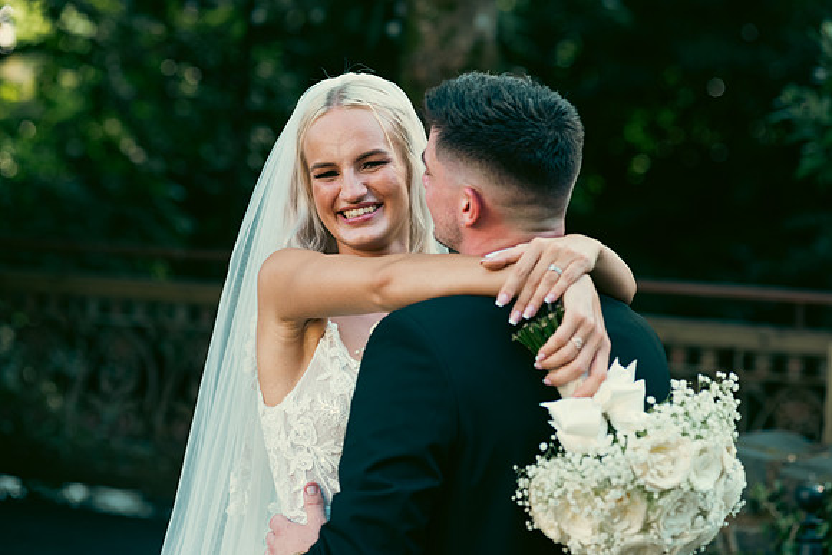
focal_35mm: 105
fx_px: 2427
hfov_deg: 19.5
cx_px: 416
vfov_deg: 13.0
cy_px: 278
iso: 200
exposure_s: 1/200
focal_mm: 105
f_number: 3.5
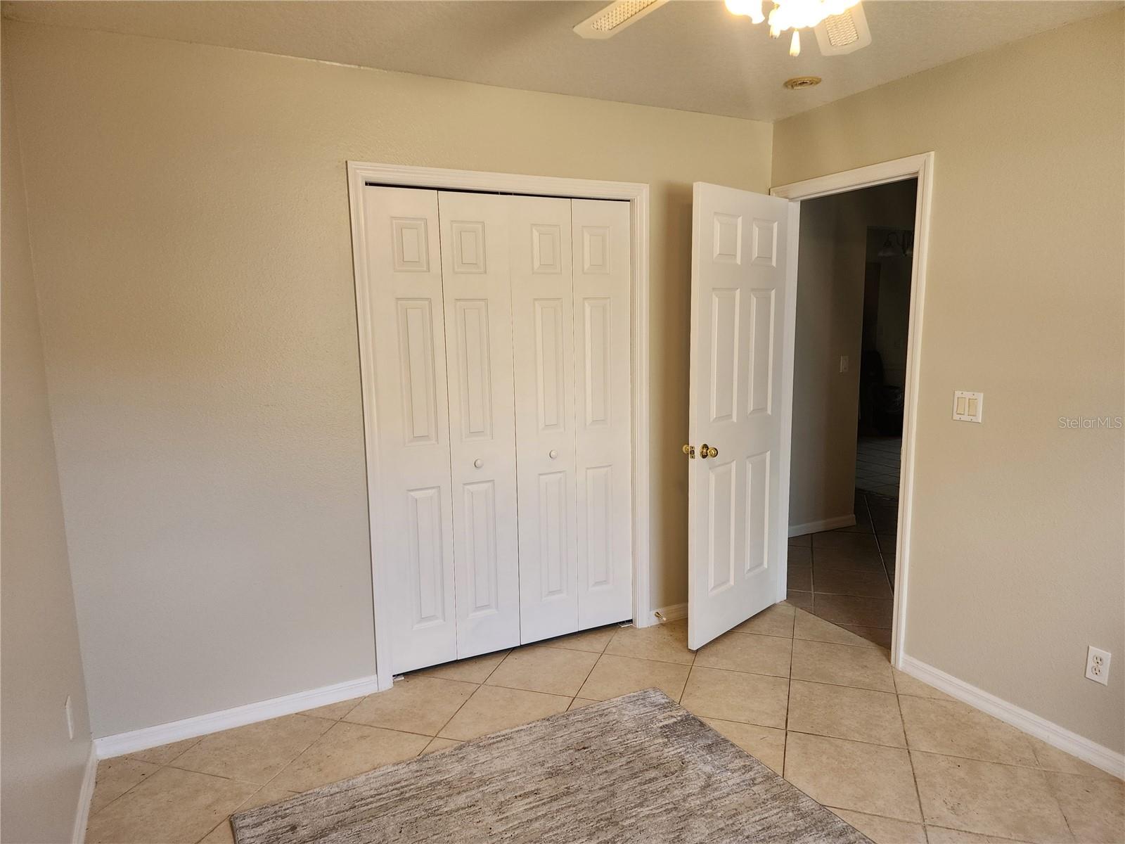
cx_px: 562
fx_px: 747
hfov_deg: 73.9
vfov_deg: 58.9
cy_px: 422
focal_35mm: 23
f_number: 1.8
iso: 160
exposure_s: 1/180
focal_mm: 6.4
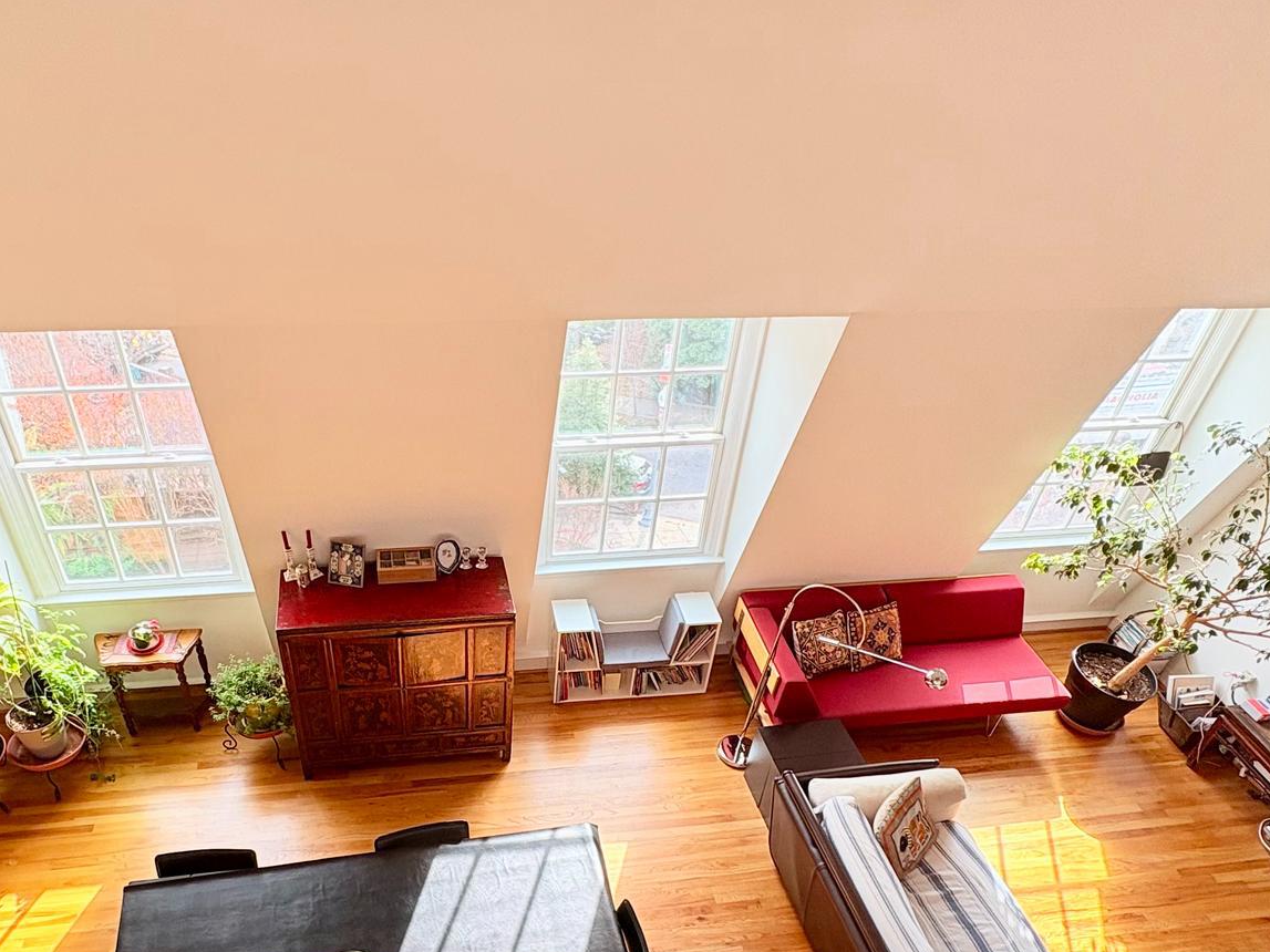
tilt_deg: -41.6
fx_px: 917
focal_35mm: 25
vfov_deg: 53.1
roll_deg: -1.1
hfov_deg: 68.9
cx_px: 530
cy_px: 681
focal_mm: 2.22
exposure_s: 1/99
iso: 64
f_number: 2.2
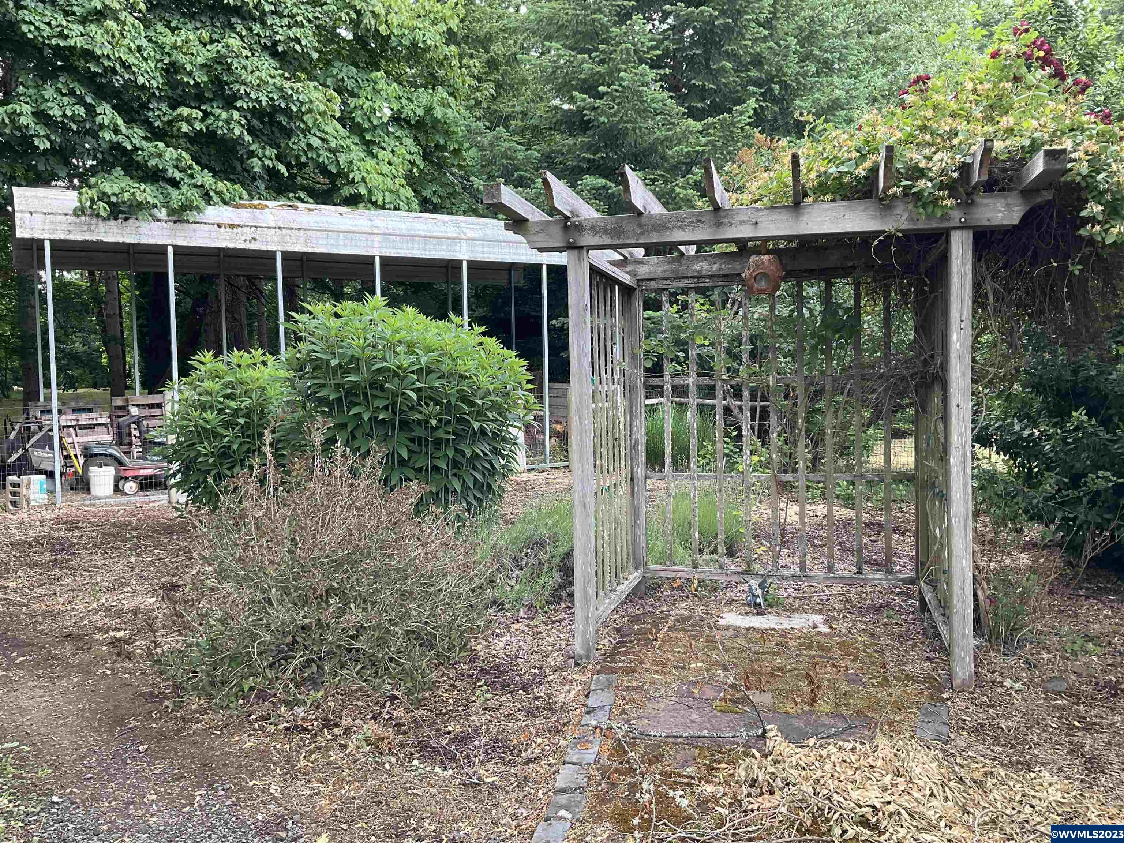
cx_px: 562
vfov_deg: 48.2
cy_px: 422
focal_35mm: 29
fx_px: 942
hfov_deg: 61.7
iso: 40
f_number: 1.8
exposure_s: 1/122
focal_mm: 3
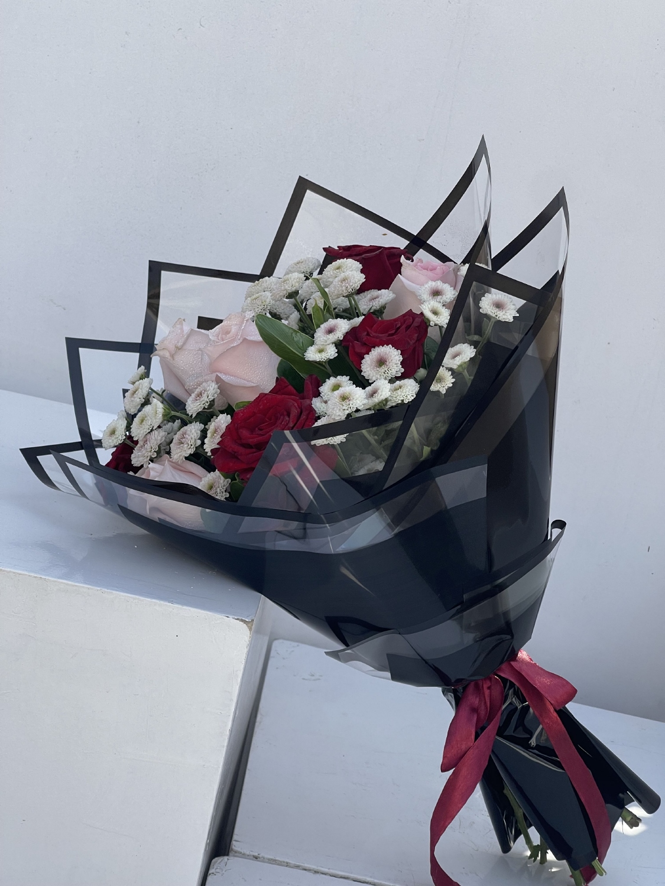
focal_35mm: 64
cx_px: 332
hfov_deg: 22.9
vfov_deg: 30.3
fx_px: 1639
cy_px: 443
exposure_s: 1/661
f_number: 2.2
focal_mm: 7.5
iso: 20
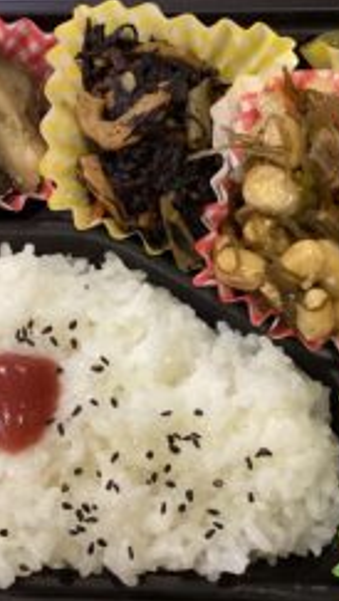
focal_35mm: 52
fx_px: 830
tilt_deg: -76.5
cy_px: 320
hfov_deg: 23.1
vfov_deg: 39.8
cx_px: 202
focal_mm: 3.3
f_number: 2.4
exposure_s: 1/50
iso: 200
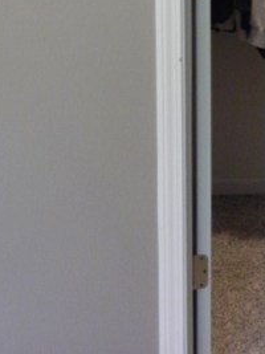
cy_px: -27
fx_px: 1205
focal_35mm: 118
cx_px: 352
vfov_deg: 16.2
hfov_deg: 12.1
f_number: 4.5
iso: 400
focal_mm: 7.3
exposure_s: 1/4.8
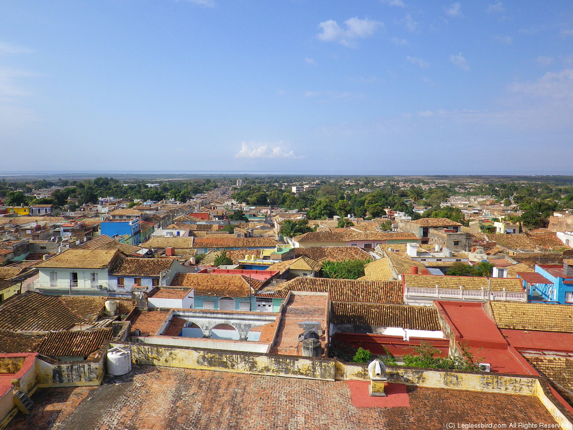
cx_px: 286
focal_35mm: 28
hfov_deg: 63.4
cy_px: 215
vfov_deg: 49.7
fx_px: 463
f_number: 8.3
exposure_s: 1/125
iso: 80
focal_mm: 5
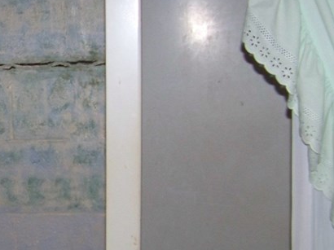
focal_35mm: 90
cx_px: -8
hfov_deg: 21.0
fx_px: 868
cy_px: 113
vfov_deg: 16.4
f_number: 2.8
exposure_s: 1/30
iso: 200
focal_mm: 5.85
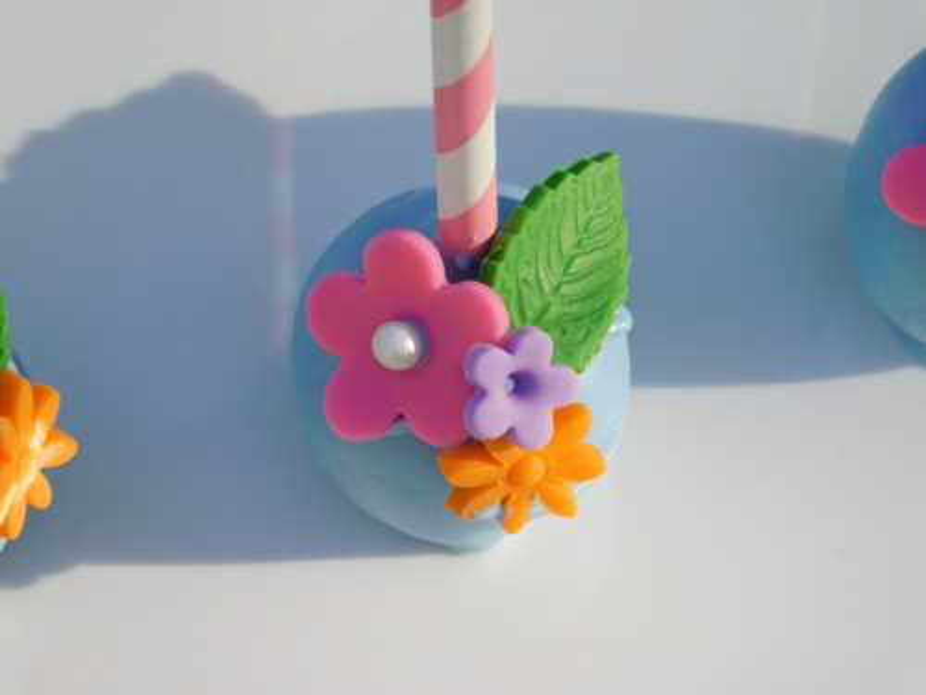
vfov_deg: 6.4
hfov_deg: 8.5
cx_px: 463
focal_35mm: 232
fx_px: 6206
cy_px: 348
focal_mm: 41.3
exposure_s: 1/160
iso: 125
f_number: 5.6
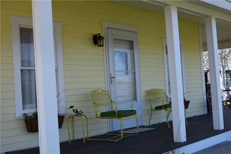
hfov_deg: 43.6
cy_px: 77
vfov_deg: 29.8
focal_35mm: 45
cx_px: 116
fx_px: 289
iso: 400
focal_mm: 30
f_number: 10
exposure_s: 1/320
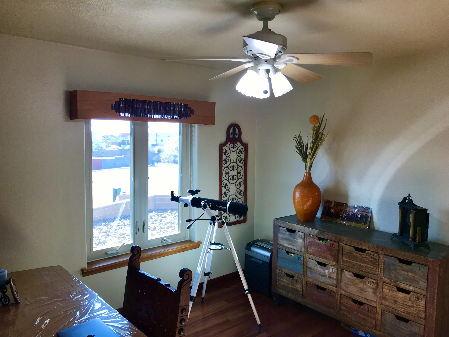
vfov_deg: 49.7
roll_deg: -0.6
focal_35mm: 28
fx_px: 363
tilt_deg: -3.7
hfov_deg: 63.4
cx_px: 224
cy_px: 168
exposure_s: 1/60
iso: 25
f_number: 1.8
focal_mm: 3.99
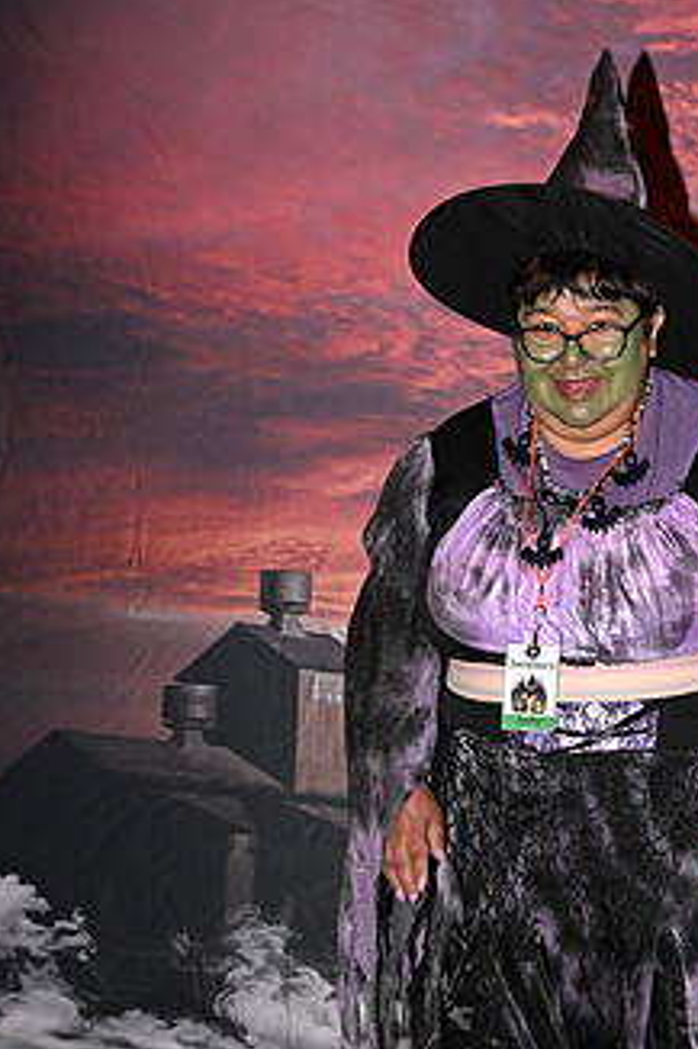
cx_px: 593
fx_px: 2591
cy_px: 470
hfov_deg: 15.2
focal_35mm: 89
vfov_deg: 22.9
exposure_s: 1/100
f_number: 5.6
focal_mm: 50
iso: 3200
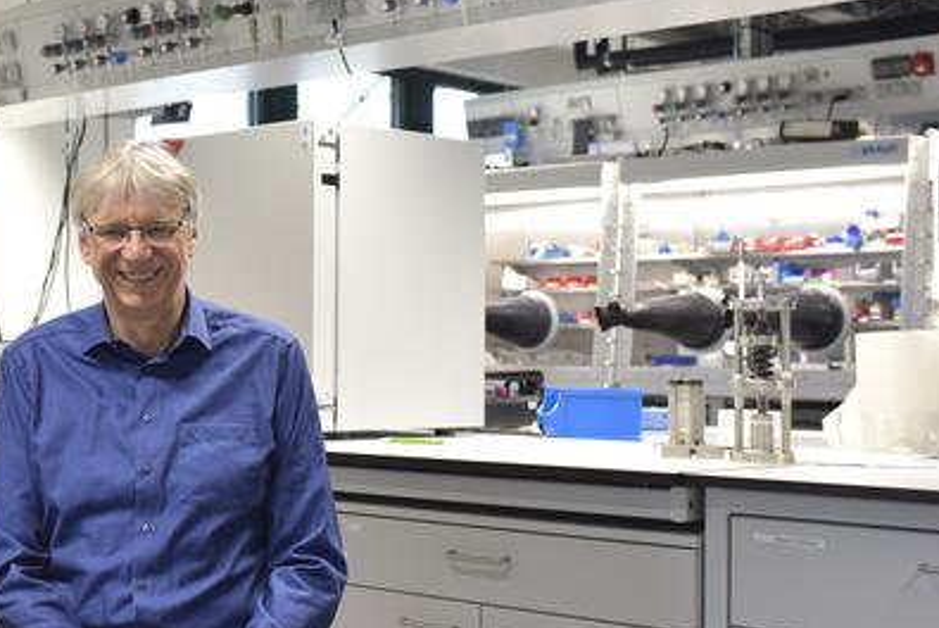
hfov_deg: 31.0
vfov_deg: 21.9
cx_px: 114
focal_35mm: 62
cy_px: 277
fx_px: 1618
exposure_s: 1/15
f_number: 3.5
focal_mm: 35
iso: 200
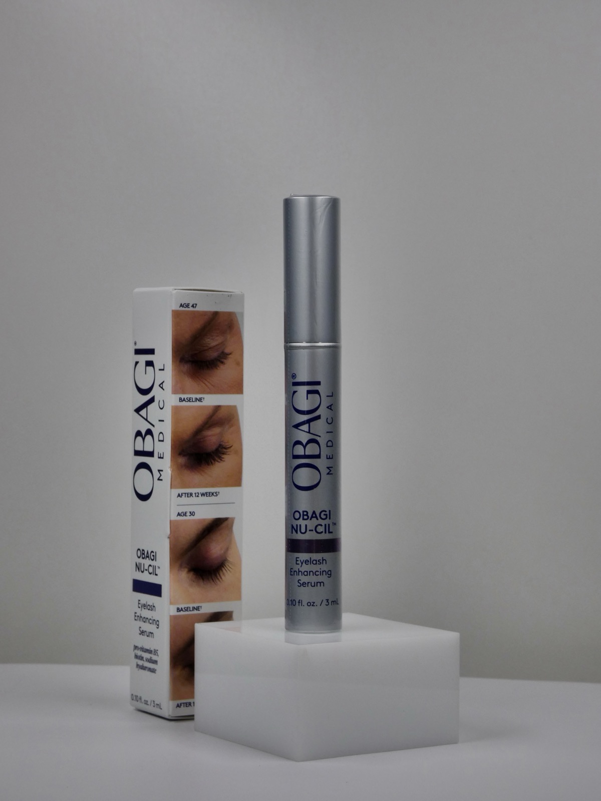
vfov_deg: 23.6
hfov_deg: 17.8
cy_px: 400
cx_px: 300
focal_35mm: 83
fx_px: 1921
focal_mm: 14.8
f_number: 4.5
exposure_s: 1/400
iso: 320
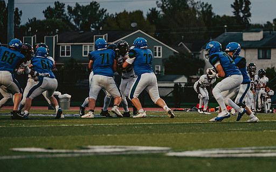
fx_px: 1880
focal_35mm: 250
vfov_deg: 5.2
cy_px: 76
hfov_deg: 8.4
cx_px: 205
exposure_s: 1/1250
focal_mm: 150
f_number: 2.8
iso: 2000
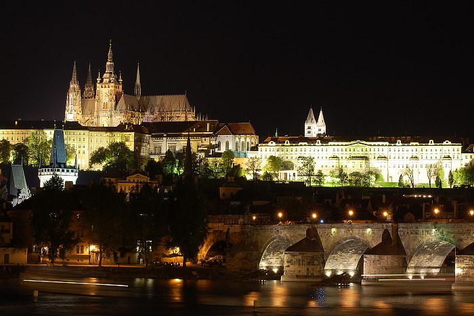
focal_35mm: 105
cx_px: 237
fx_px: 1382
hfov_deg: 19.5
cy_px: 158
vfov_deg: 13.0
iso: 200
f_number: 14
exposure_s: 20
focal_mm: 70
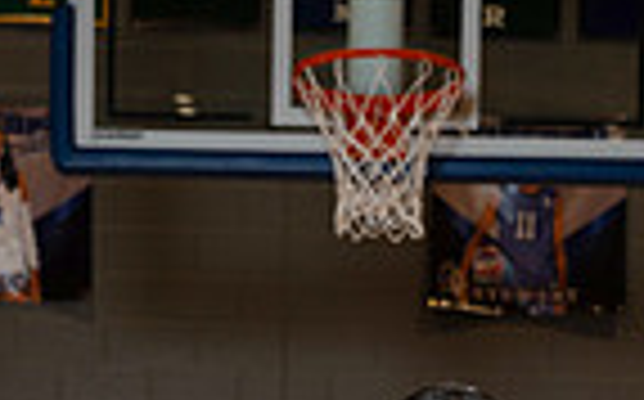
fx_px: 2595
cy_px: 957
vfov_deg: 8.1
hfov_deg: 14.1
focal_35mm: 148
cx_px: 365
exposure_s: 1/250
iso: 400
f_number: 5.6
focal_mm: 46
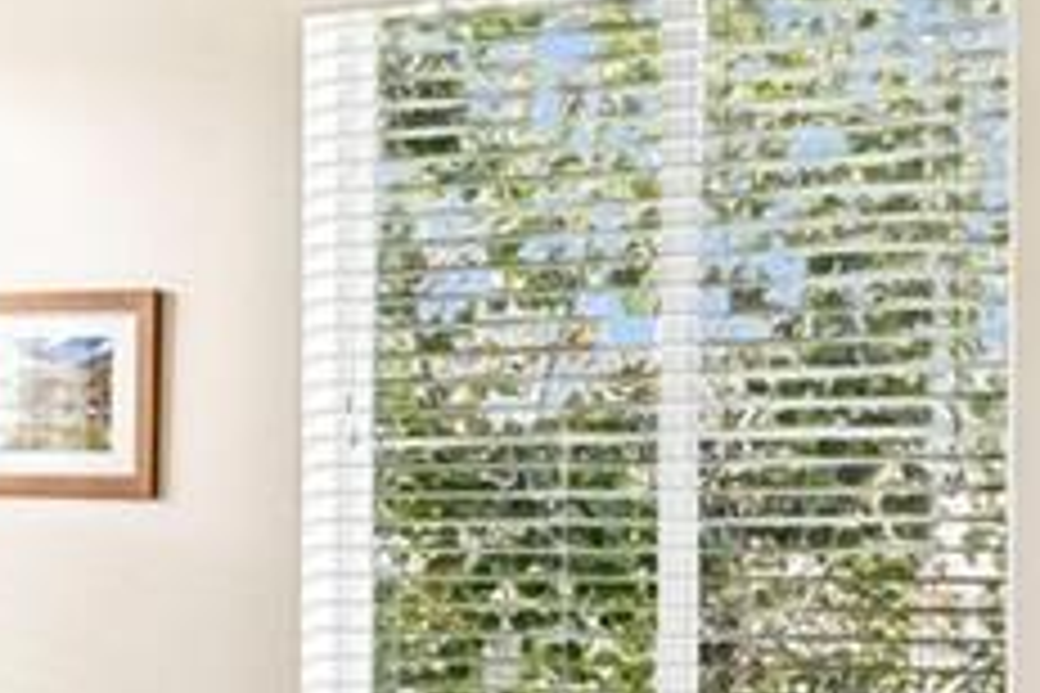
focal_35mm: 114
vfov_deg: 11.9
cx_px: -131
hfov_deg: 17.2
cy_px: 580
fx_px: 3307
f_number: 8
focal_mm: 11
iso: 160
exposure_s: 1/30
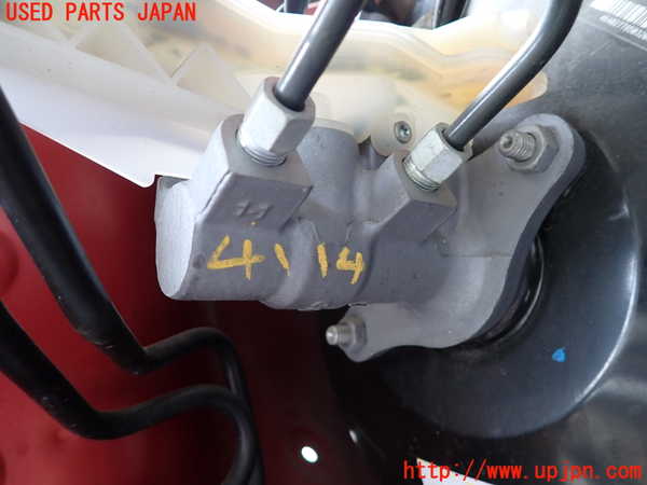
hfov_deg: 69.4
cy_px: 242
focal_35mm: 25
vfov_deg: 54.9
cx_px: 324
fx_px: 467
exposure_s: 1/50
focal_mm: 4.5
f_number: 2
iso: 200
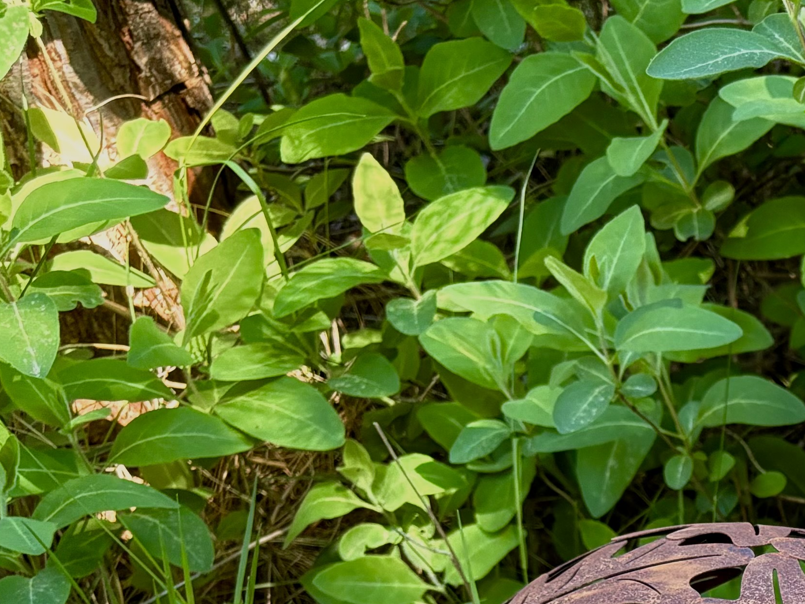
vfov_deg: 15.3
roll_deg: +5.9
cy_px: 922
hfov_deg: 19.1
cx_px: 1240
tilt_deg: -34.3
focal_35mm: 89
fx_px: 2070
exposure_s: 1/79
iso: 125
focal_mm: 5.96
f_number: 1.6
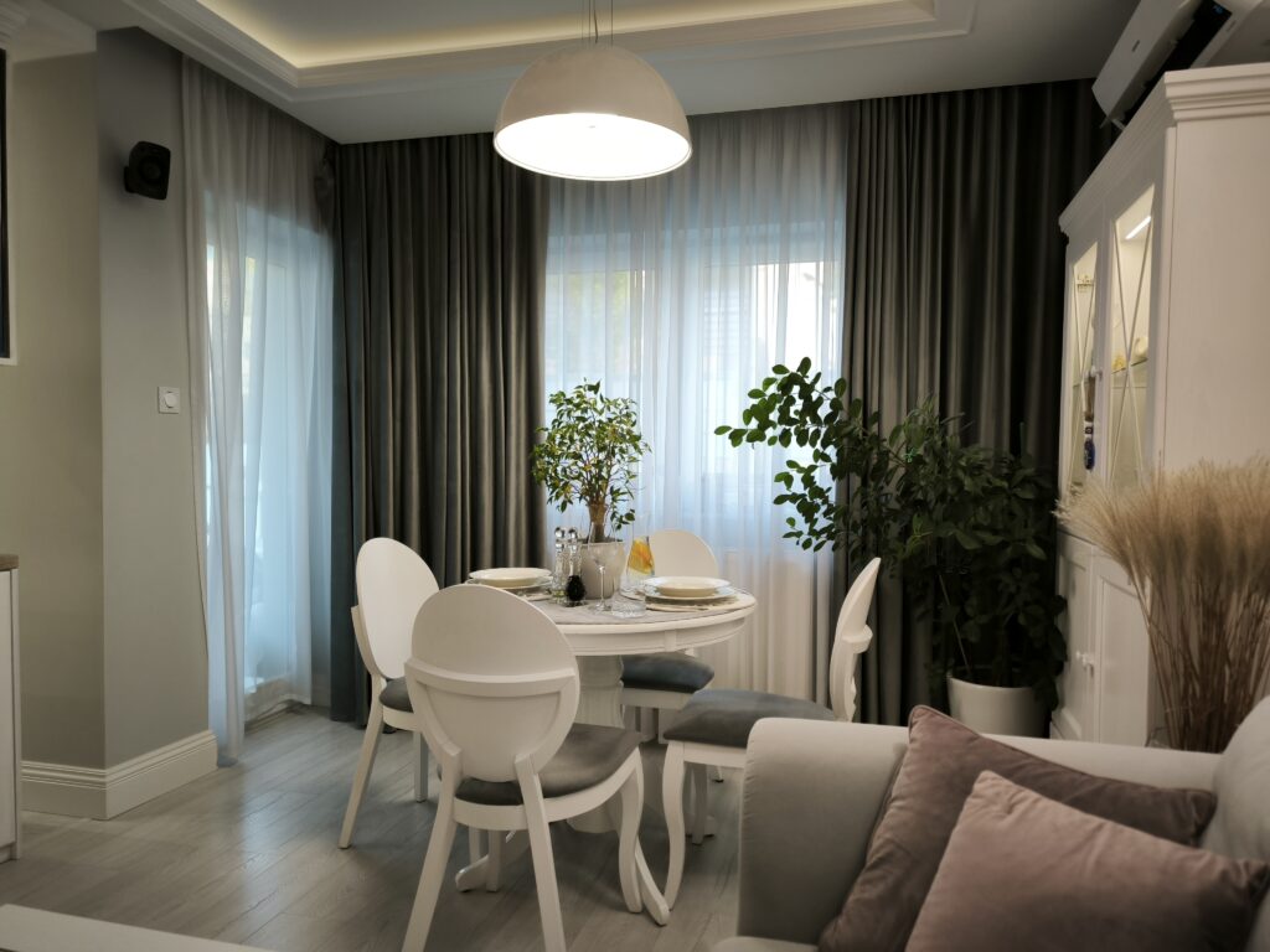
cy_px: 476
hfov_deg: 71.6
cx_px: 635
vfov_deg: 56.8
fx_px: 881
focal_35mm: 24
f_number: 1.9
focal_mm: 6.92
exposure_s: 1/80
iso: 320
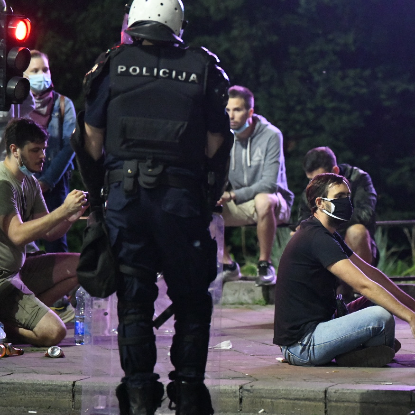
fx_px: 3310
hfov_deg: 7.2
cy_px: 202
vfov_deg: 7.2
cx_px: 354
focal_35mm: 244
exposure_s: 1/320
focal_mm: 155
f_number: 2.8
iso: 16000
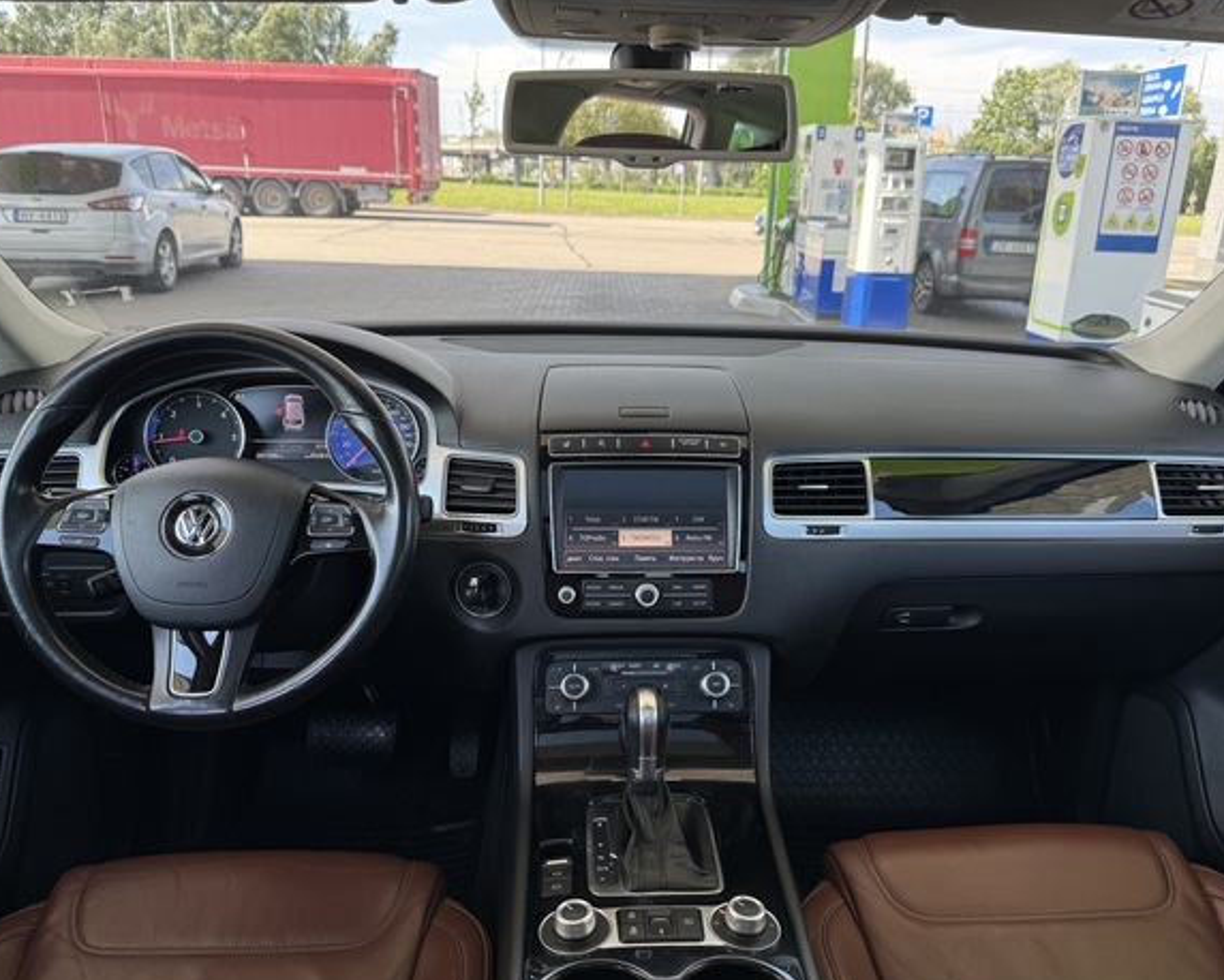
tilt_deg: -20.2
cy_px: 492
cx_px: 647
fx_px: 942
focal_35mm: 26
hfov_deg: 66.0
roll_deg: -1.2
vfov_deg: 55.0
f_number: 1.78
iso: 80
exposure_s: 1/240
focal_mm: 6.76
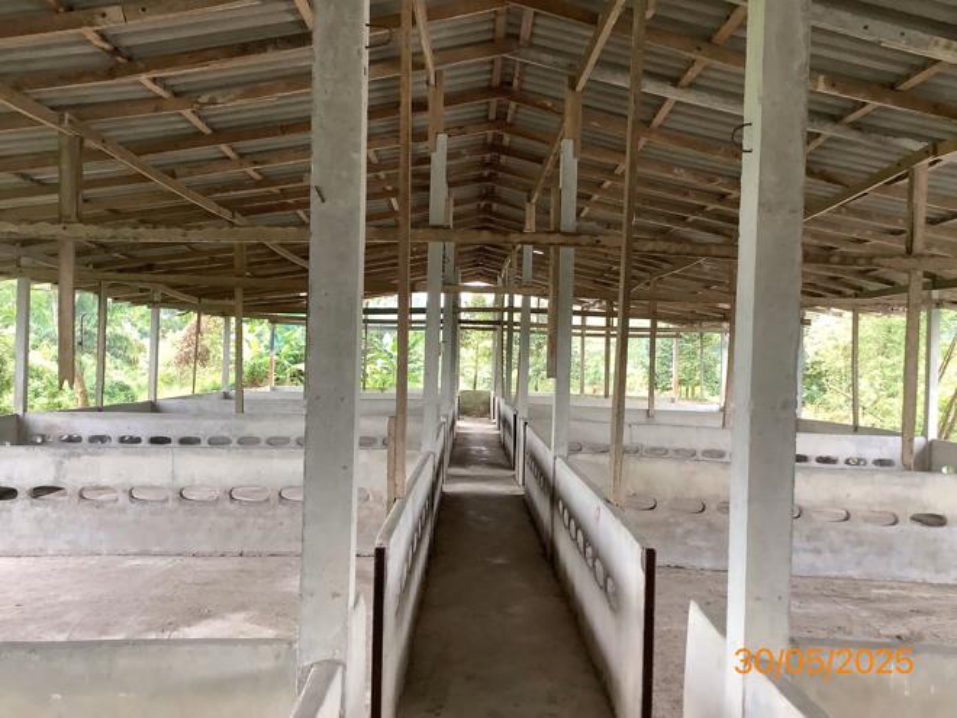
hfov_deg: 58.4
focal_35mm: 31
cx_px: 478
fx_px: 857
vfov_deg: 45.4
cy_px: 359
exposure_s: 1/50
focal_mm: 3.3
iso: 125
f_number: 2.4
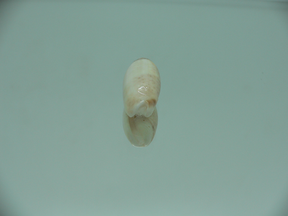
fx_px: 291
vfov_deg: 40.7
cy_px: 108
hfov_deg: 52.6
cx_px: 144
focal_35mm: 35
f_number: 2.8
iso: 80
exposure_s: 1/80
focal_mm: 4.6
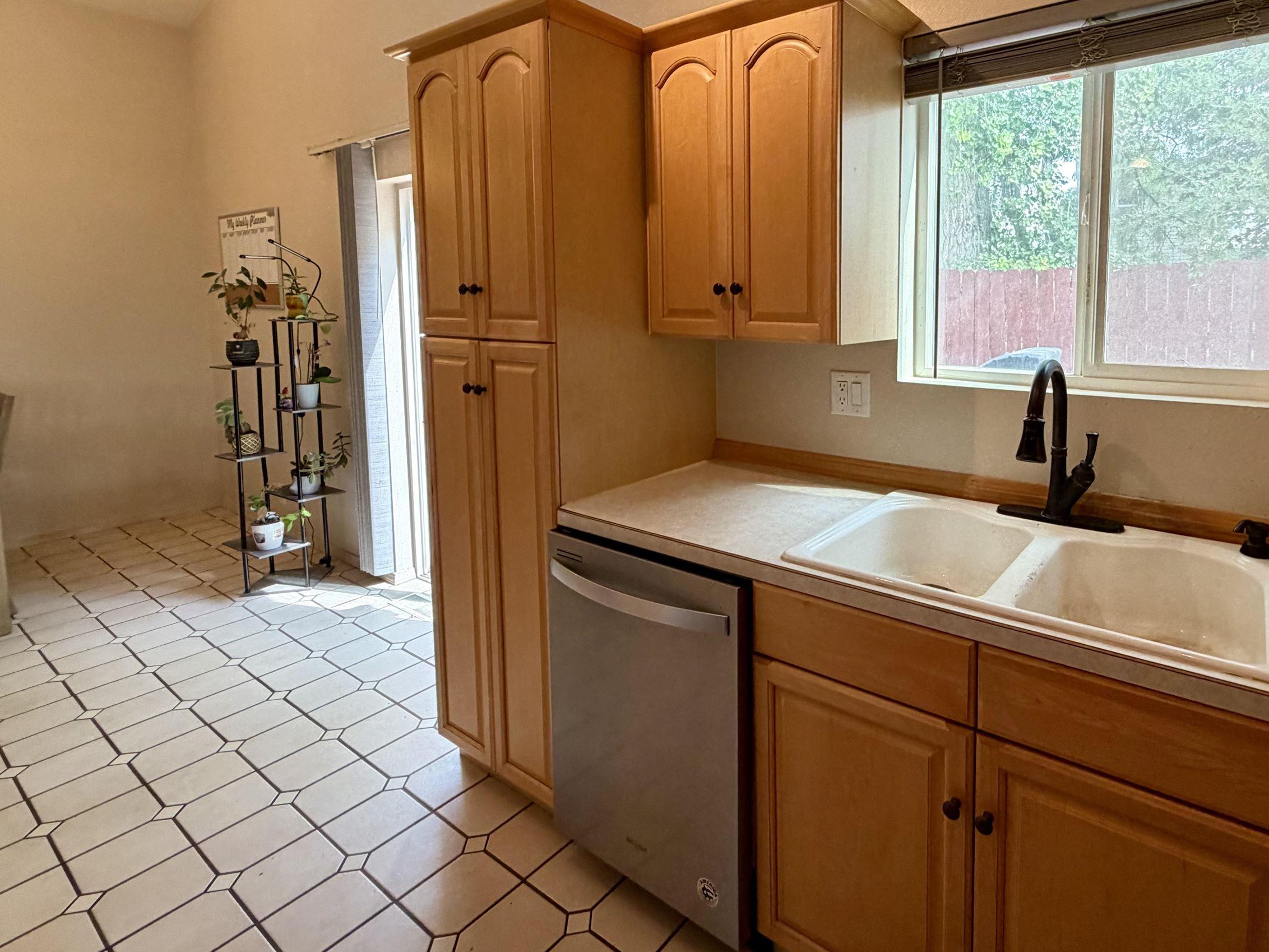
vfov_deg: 67.7
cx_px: 794
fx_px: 697
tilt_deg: -5.2
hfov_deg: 83.0
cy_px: 361
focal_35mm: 19
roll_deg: +1.0
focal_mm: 2.22
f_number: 2.2
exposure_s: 1/120
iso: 200
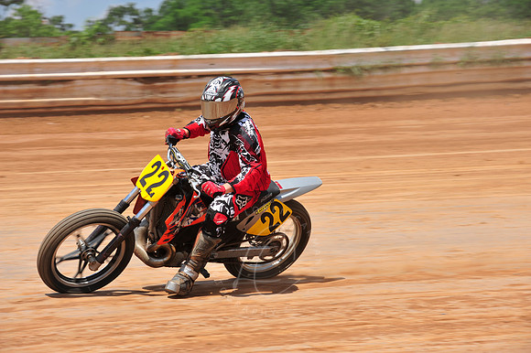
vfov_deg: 10.1
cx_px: 266
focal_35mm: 135
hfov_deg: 15.2
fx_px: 1990
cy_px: 176
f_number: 10
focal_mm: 135
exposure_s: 1/400
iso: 200
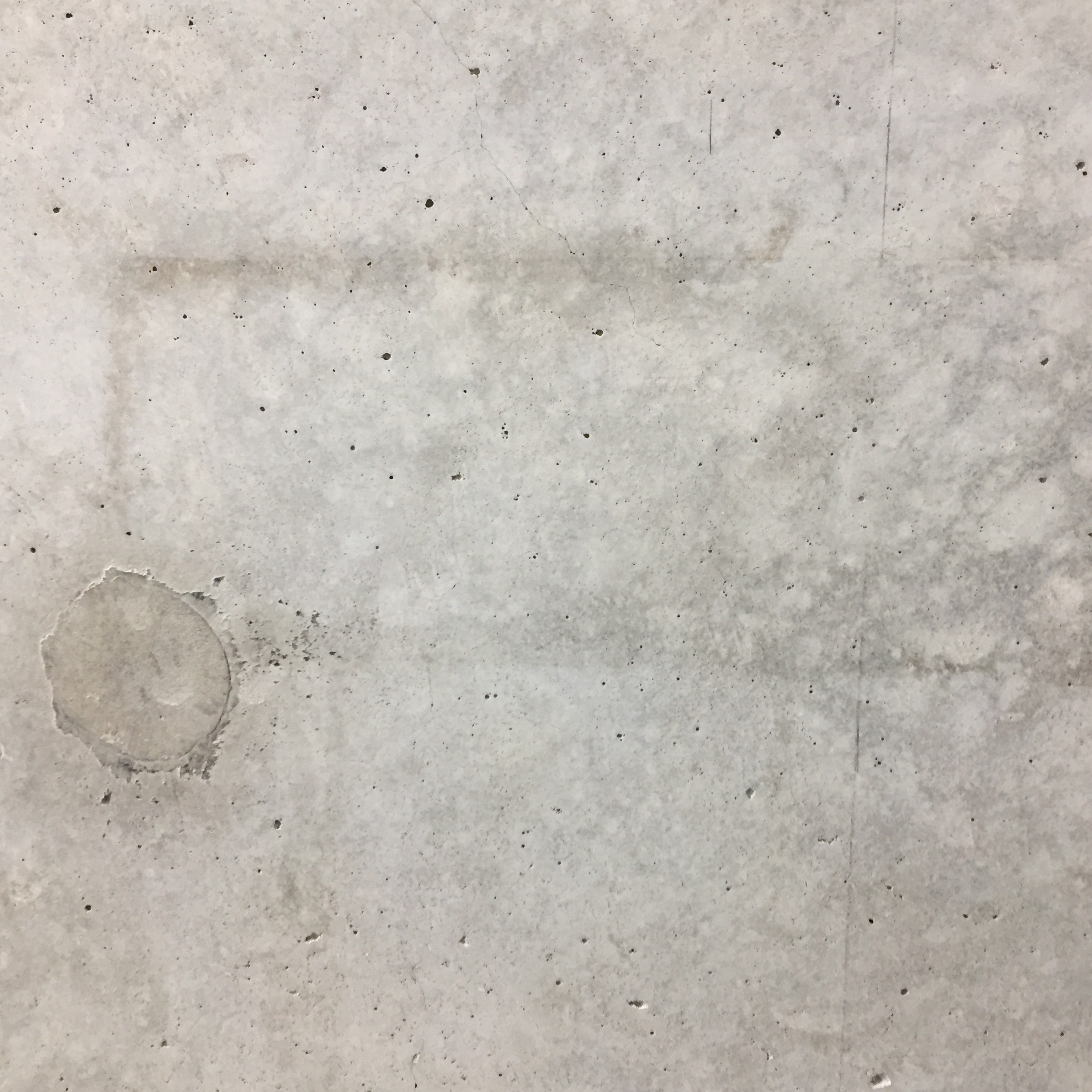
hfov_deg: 47.2
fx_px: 1249
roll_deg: -0.3
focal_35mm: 35
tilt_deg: -14.3
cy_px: 546
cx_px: 594
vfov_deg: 47.2
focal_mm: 4.15
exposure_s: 1/33
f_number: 2.2
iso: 160
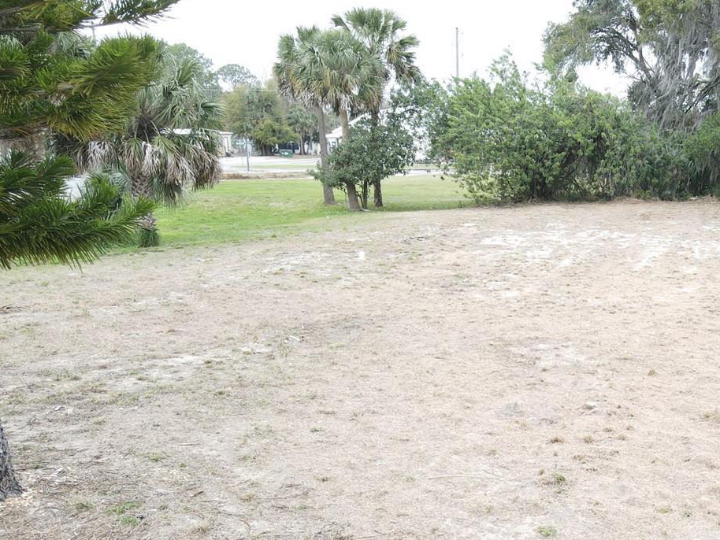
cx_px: 603
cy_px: 436
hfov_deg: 42.2
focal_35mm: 42
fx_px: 874
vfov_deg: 33.3
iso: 110
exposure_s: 1/30
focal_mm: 4.5
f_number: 2.8
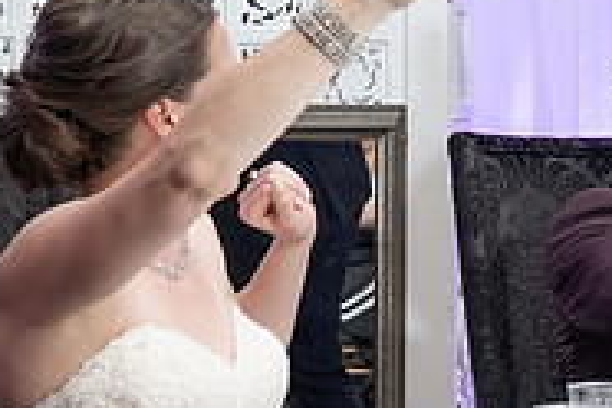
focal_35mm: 177
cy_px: 117
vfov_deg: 7.8
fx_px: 3009
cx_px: 844
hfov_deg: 11.3
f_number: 5.6
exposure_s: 1/100
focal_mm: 48
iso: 2000
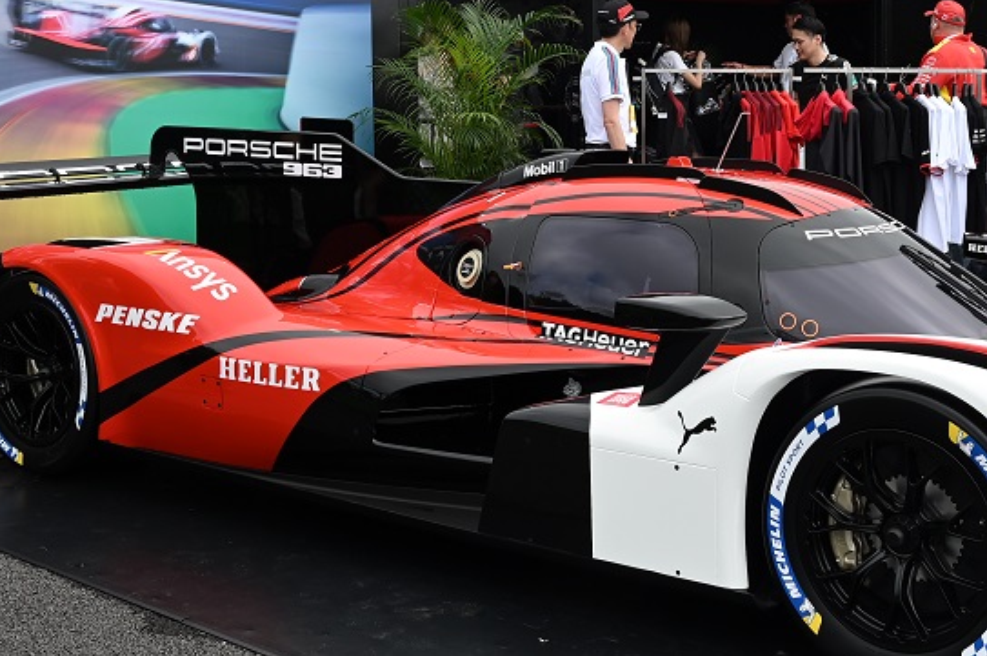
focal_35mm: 53
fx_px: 1452
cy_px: 169
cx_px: 683
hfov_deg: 37.0
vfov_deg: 25.2
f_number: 10
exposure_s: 1/160
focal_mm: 24
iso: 160
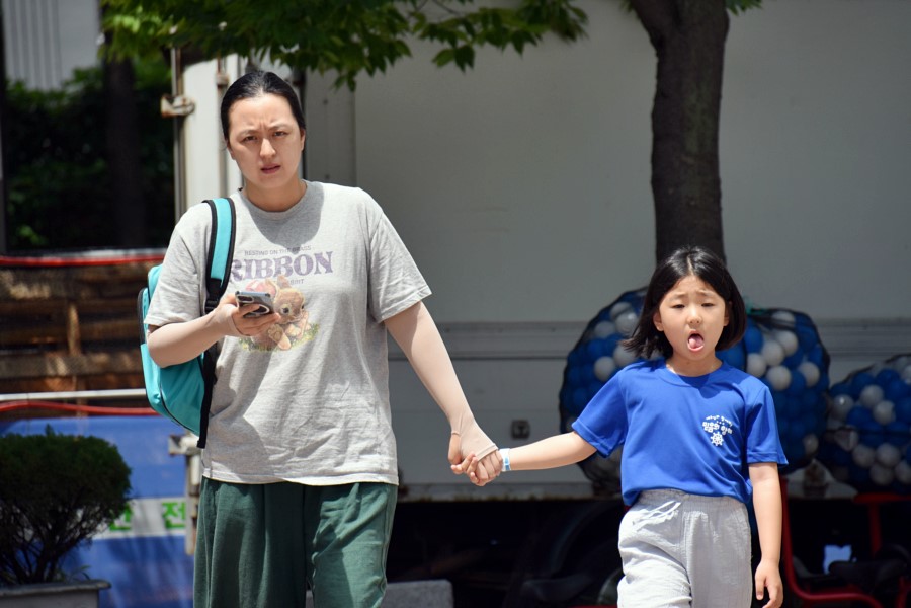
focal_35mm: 300
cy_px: 304
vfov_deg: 4.6
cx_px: 456
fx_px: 7591
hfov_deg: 6.9
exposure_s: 1/500
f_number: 6.3
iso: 200
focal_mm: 200
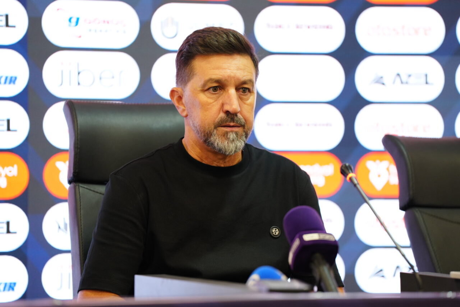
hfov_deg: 10.3
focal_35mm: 200
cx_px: 230
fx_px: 2557
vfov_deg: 6.9
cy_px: 154
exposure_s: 1/125
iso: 1250
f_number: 2.8
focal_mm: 200
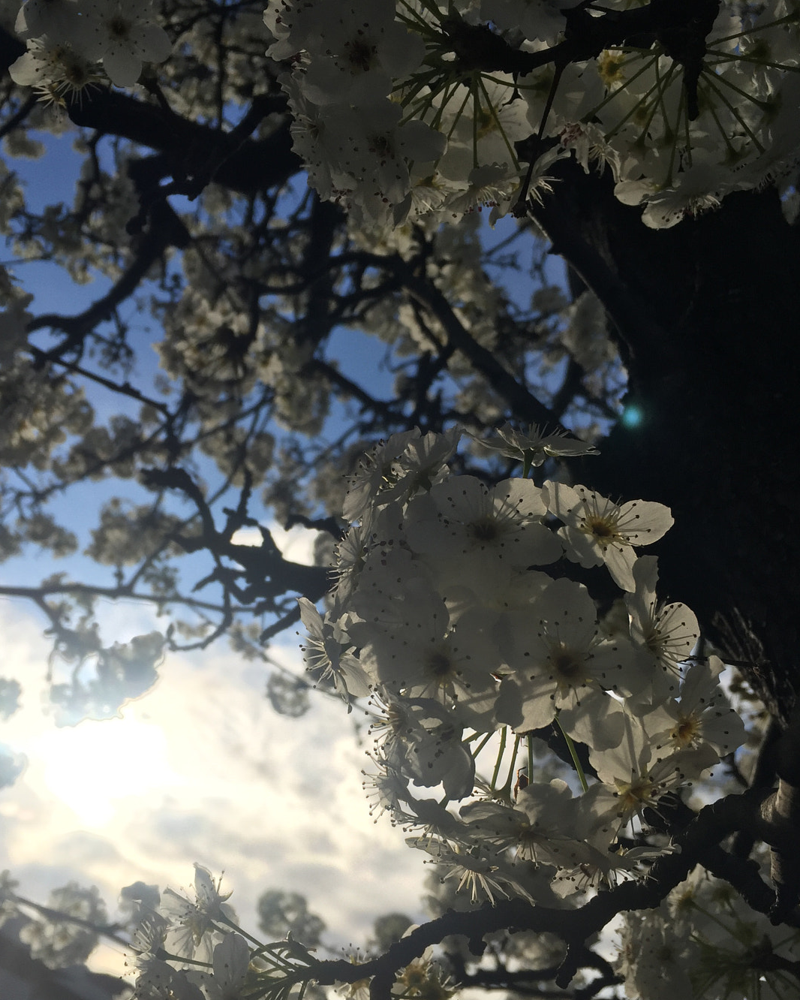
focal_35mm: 34
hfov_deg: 43.3
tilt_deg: +27.7
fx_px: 1006
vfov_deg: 52.5
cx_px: 356
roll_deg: -9.8
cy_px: 600
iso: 32
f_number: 2.2
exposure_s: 1/2326
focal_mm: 4.15
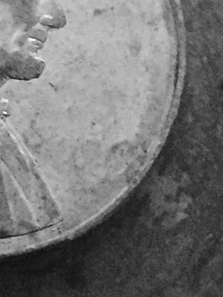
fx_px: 257
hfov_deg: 46.8
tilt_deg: -80.2
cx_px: 113
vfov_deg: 59.9
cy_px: 151
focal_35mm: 30
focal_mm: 4.15
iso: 320
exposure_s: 1/15
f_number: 2.2
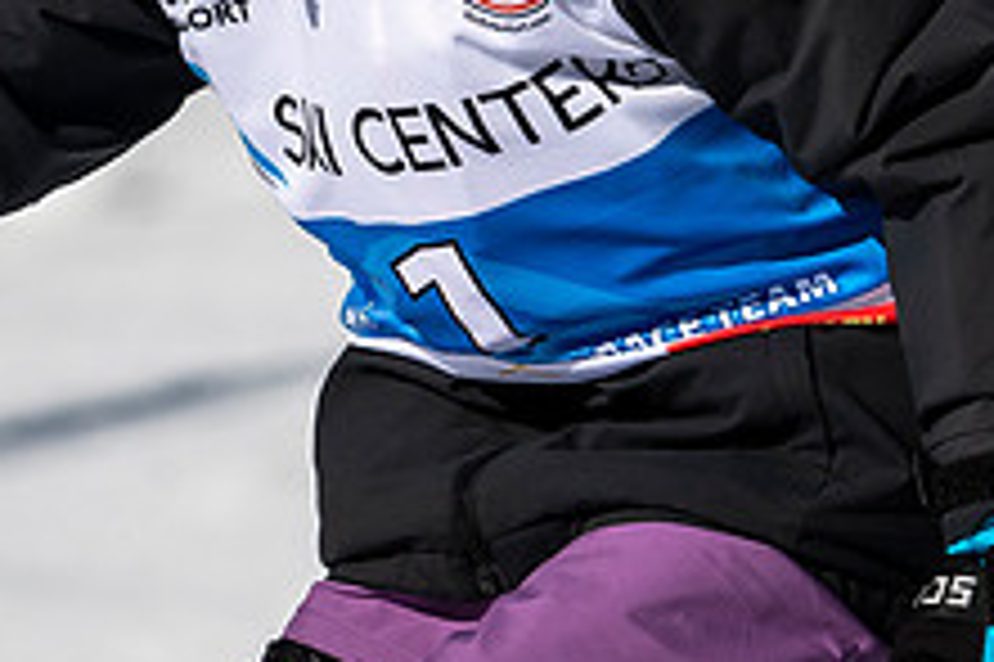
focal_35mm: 1974
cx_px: 493
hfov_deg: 1.0
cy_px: 32
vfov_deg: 0.7
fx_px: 54462
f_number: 8
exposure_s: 1/2000
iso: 200
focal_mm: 400
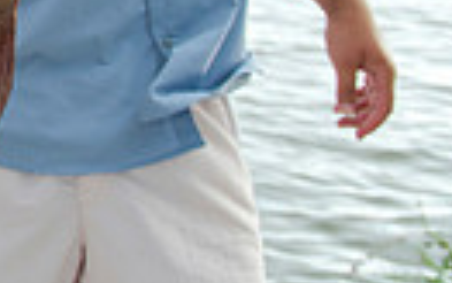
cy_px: -155
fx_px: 1331
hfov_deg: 15.4
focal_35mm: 108
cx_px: -455
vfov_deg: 11.6
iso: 400
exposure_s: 1/250
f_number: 4.5
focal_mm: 24
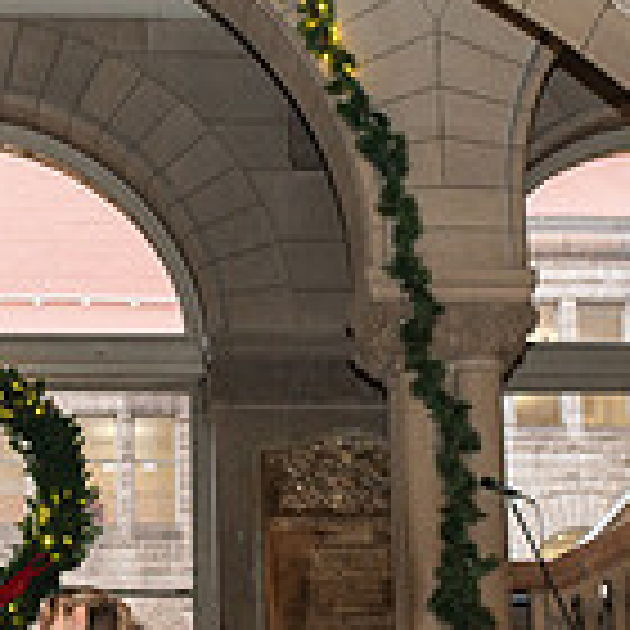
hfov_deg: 12.5
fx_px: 2862
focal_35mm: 139
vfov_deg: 12.6
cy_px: 380
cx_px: 56
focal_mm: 35
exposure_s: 1/200
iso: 1000
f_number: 3.5
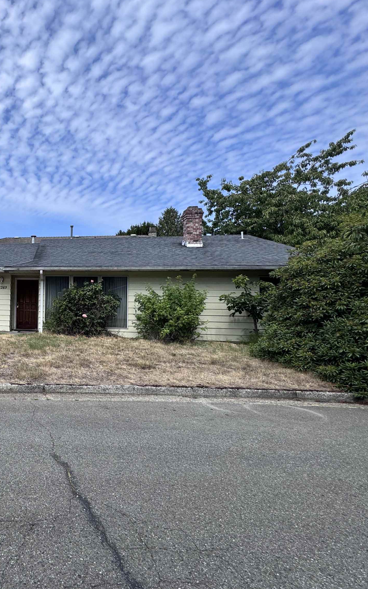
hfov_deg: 48.6
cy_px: 294
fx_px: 321
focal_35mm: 20
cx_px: -3
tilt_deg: +1.2
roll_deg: -1.4
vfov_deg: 85.1
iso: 40
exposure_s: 1/1236
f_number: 2.2
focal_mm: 2.22
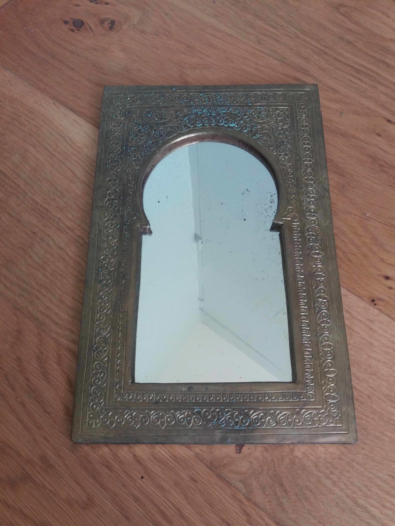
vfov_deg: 63.4
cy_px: 263
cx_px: 198
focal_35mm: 28
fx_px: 426
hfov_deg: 49.7
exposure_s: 1/33
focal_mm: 3.7
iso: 125
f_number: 1.9
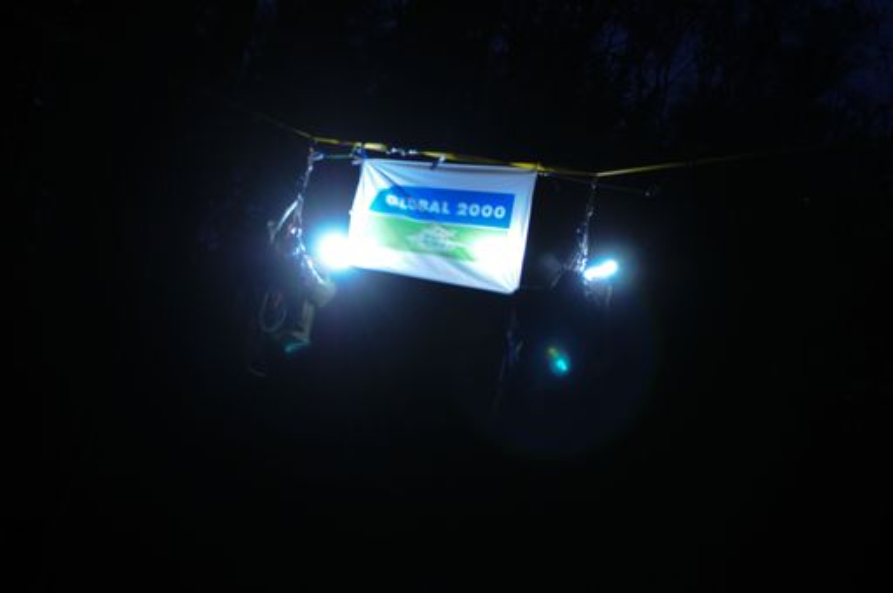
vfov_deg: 17.4
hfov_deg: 26.0
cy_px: 296
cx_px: 446
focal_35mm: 78
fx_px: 1932
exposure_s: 1.6
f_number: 2.8
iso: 800
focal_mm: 52
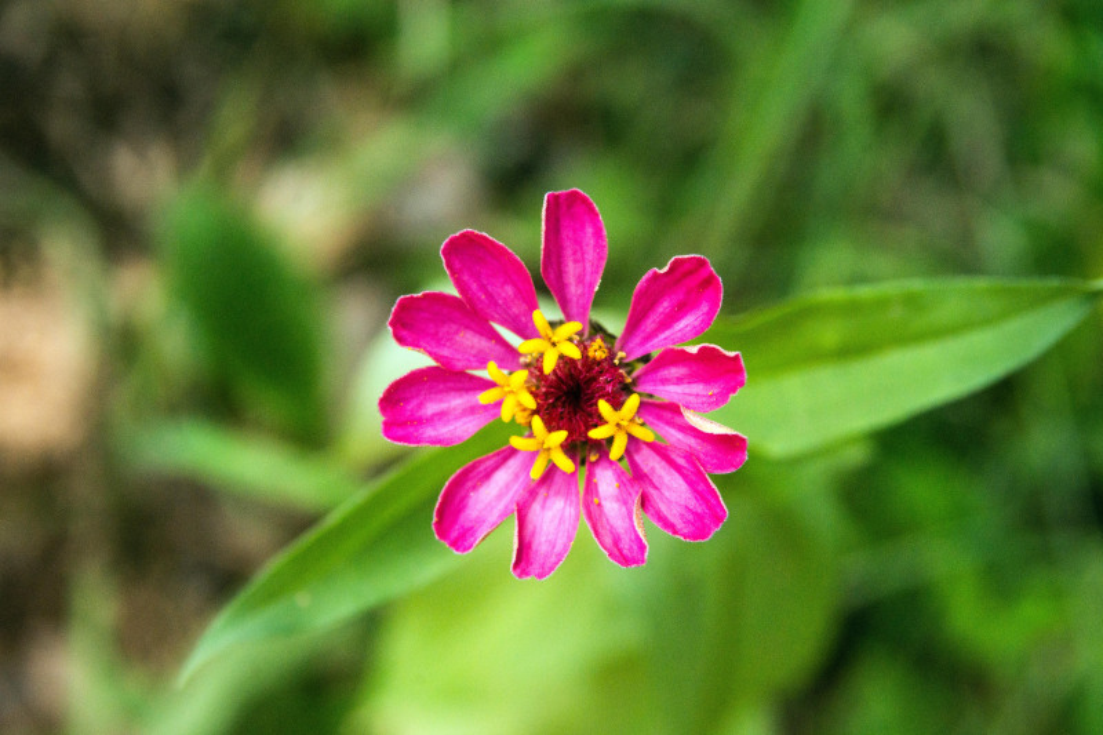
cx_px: 552
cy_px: 368
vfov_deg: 24.6
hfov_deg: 36.3
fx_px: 1685
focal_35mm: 55
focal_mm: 55
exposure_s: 1/500
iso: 1600
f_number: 10
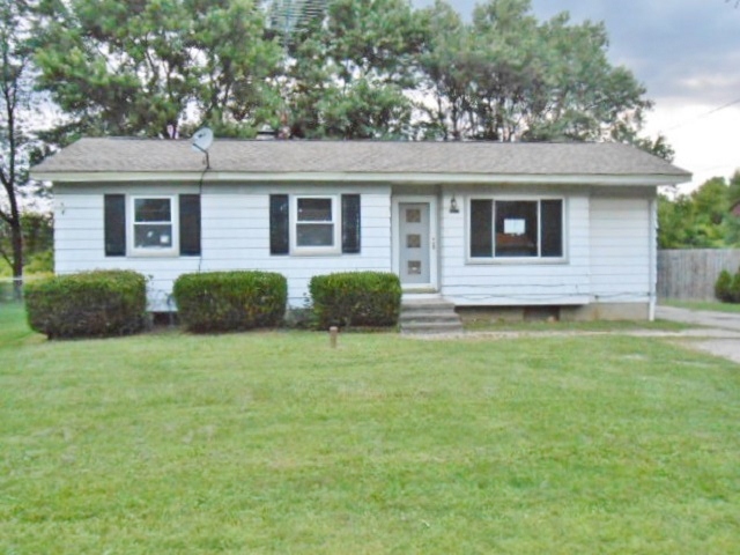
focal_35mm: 34
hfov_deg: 54.0
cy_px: 278
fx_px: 727
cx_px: 370
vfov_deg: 41.8
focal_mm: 6
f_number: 3.9
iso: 1000
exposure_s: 1/30
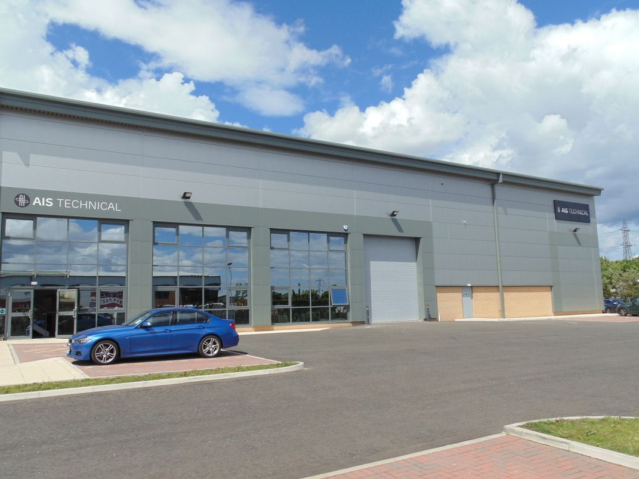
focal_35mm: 28
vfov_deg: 49.7
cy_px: 245
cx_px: 311
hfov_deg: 63.4
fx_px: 517
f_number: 10
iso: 80
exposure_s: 1/125
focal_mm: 4.8
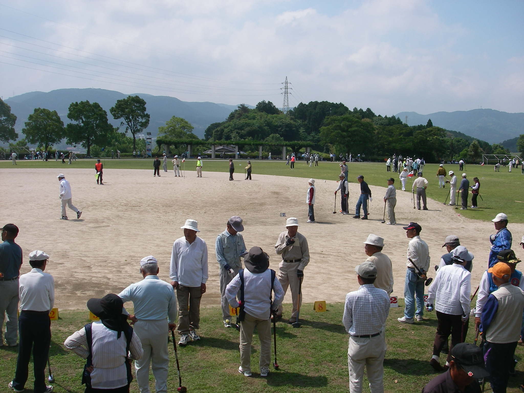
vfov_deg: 37.7
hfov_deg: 49.0
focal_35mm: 38
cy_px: 196
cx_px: 262
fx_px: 575
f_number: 6.6
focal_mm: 6.3
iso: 64
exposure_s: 1/250
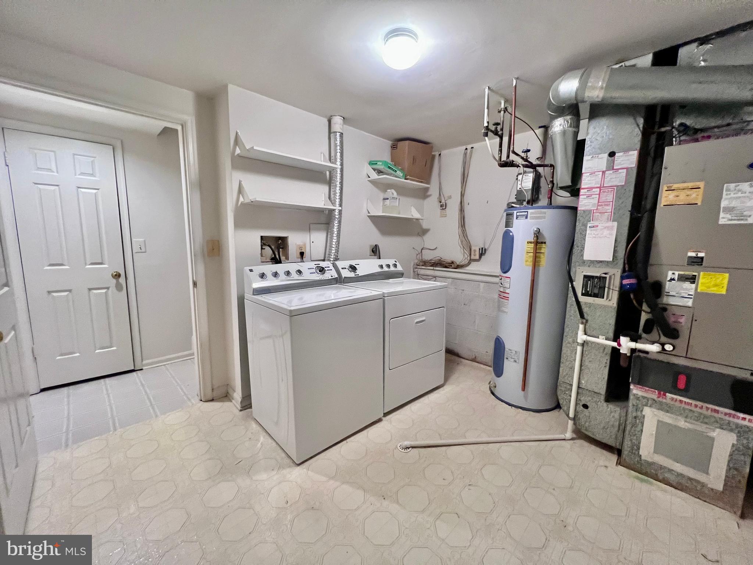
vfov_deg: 89.9
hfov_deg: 106.2
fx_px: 283
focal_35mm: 13
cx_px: 376
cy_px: 282
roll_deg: -1.2
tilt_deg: -7.9
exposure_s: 1/60
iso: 500
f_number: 1.8
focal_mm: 1.57
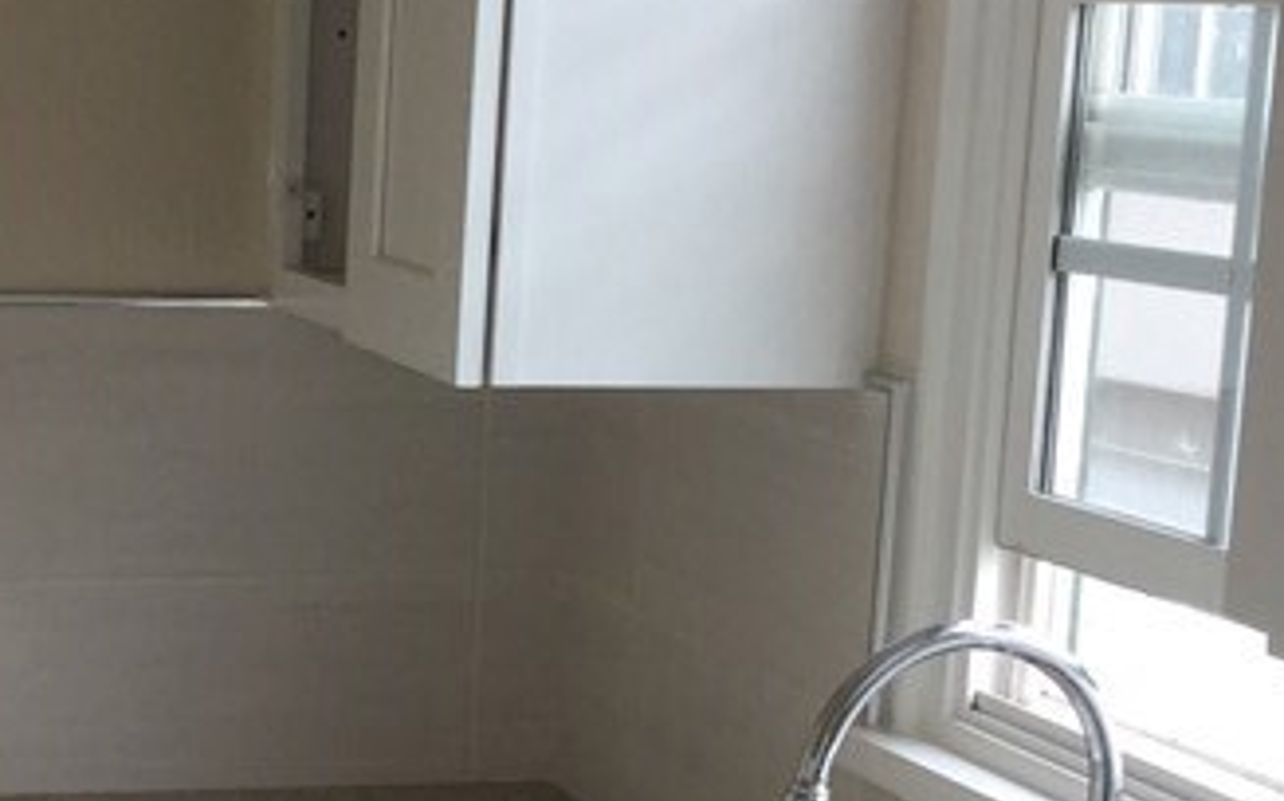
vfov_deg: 12.5
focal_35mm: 103
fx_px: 3602
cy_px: 789
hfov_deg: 19.8
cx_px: 141
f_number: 2.4
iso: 40
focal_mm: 3.3
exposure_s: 1/120
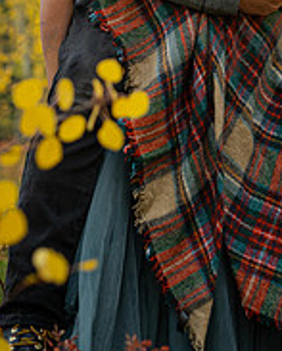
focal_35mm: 115
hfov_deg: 13.3
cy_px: 35
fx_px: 1197
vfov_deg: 16.5
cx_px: 258
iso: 1250
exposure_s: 1/640
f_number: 2.5
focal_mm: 50
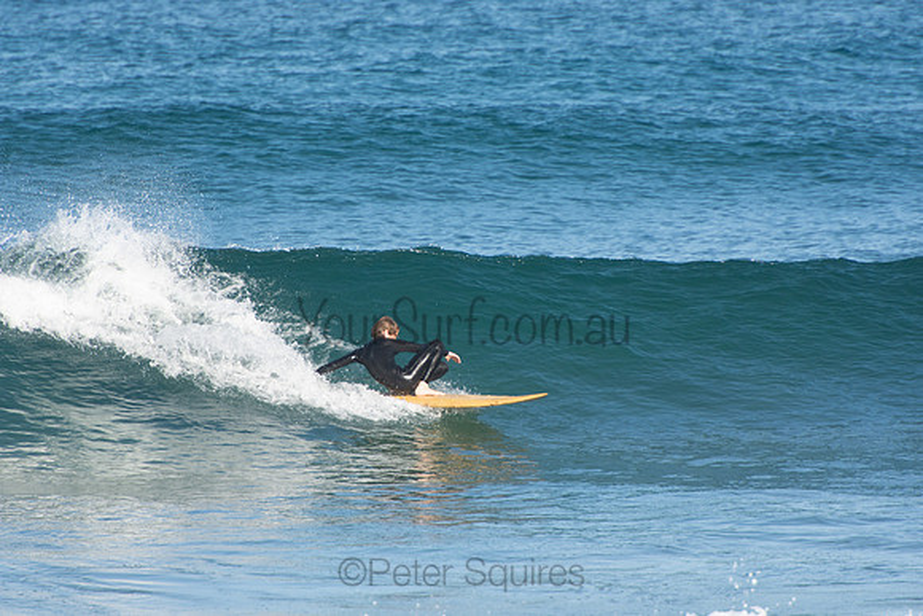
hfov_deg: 3.4
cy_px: 308
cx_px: 462
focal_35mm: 600
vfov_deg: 2.3
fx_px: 15386
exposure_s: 1/1000
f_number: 5.6
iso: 320
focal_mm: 400
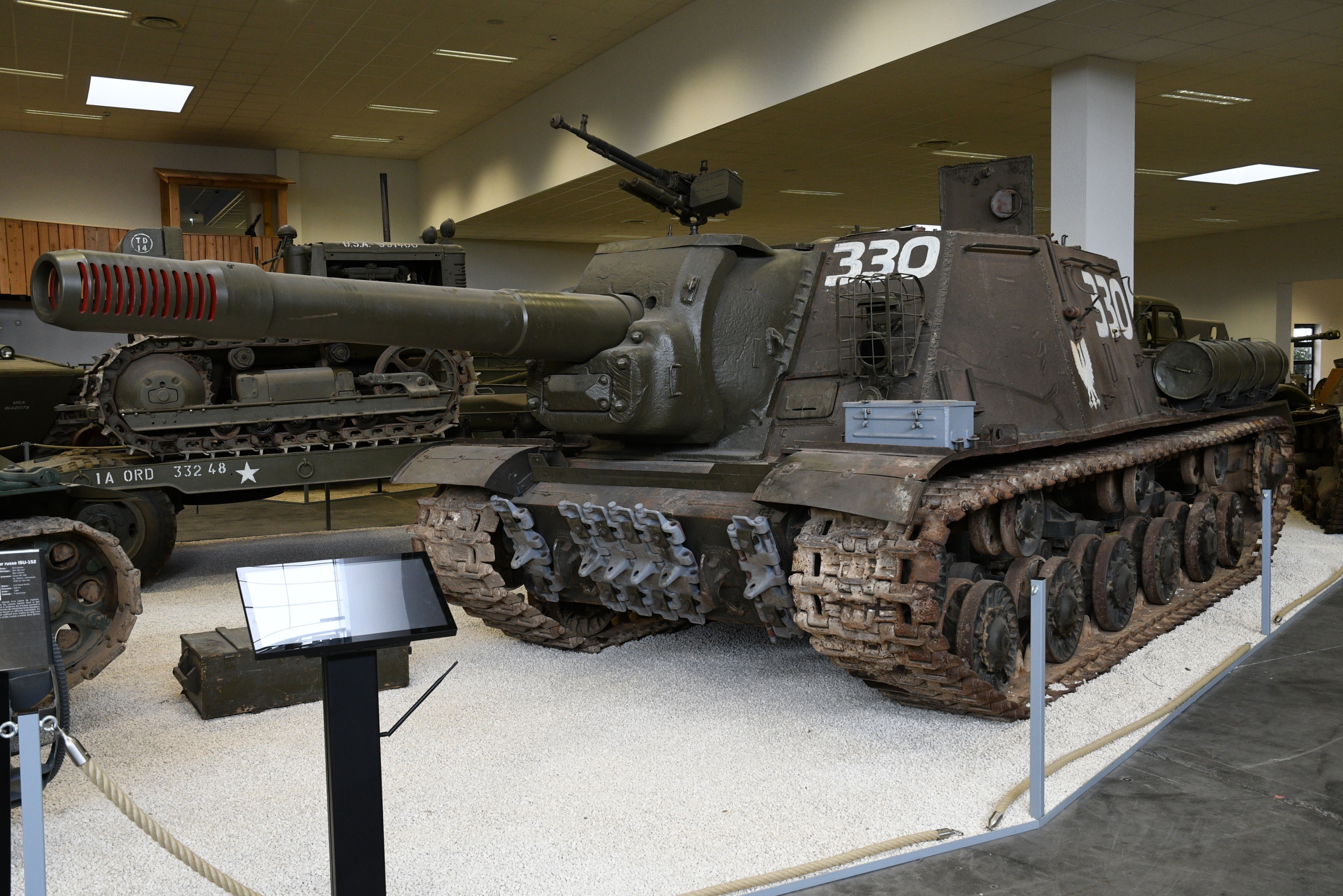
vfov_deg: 40.0
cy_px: 448
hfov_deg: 57.2
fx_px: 1231
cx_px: 672
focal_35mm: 33
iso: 1000
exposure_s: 1/100
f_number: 5
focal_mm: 22
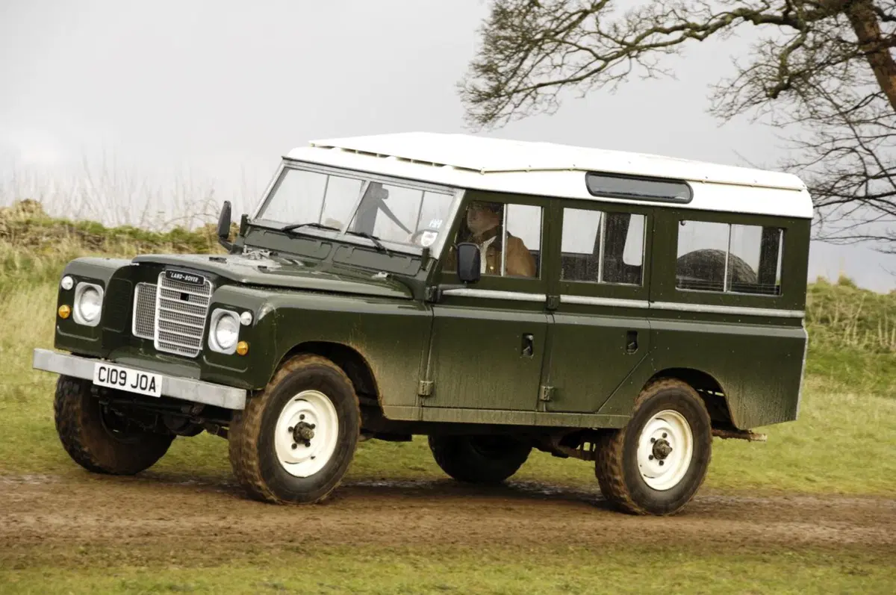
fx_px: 4176
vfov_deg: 8.2
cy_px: 298
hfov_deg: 12.2
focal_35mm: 168
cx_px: 448
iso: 200
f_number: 7.1
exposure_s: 1/125
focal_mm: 112
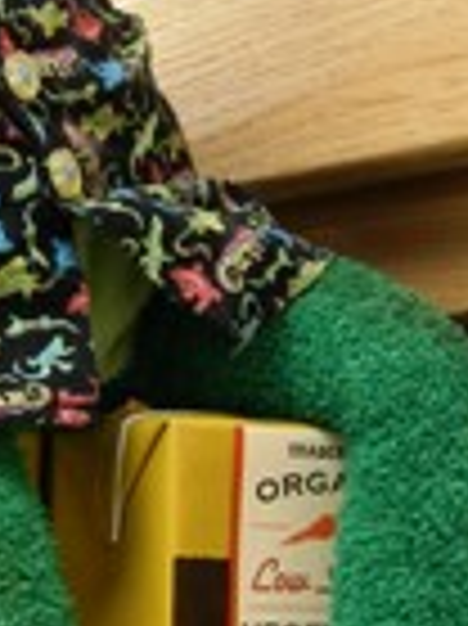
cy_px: 306
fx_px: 2022
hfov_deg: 12.8
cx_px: -112
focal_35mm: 112
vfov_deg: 17.6
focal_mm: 5.4
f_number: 3.5
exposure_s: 1/30
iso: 231
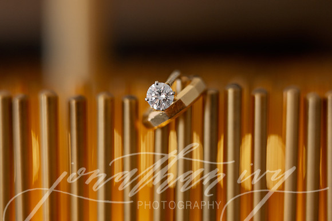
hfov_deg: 39.6
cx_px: 166
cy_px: 110
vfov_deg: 27.0
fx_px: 461
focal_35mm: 50
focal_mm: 50
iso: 800
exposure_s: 1/320
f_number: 2.2
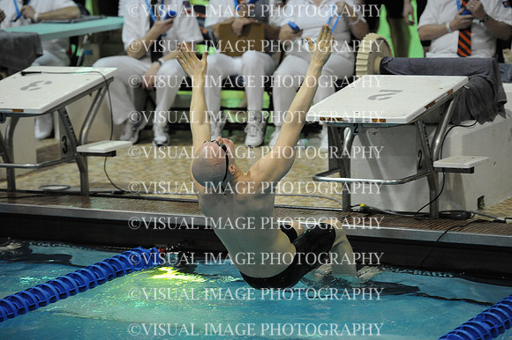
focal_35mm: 130
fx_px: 1848
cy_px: 170
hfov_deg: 15.8
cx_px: 256
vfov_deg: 10.5
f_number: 2.8
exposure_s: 1/640
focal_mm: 130
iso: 8000
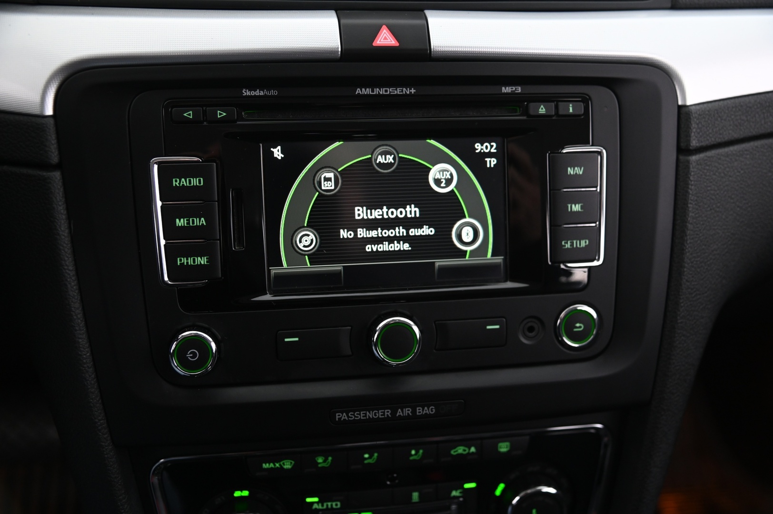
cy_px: 257
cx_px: 386
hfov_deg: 50.7
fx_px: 815
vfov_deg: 35.0
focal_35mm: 38
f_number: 4
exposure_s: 1/15
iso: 2000
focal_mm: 38
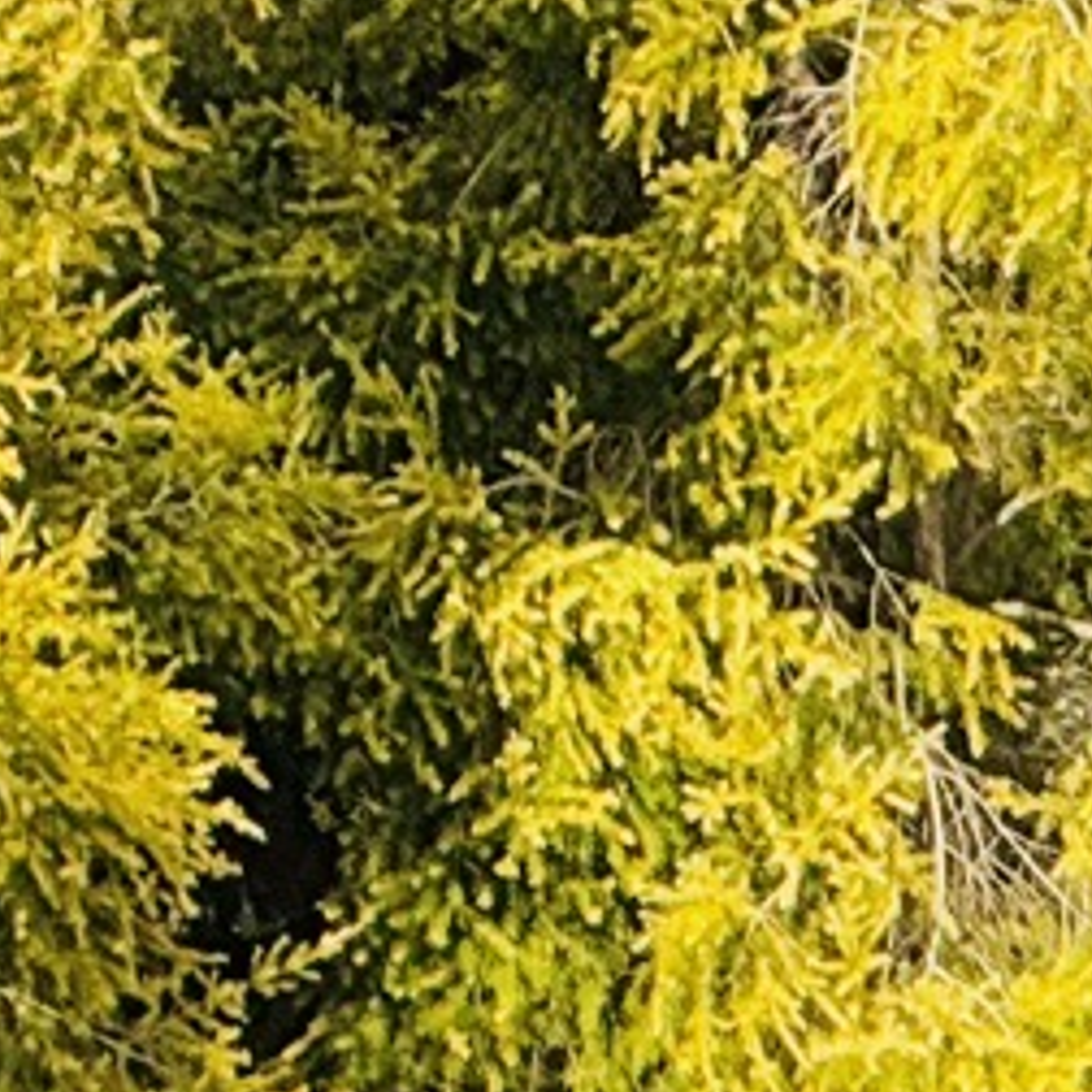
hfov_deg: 2.1
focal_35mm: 841
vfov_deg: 2.1
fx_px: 30016
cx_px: 2184
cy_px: 793
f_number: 2.8
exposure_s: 1/850
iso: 50
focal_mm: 15.66
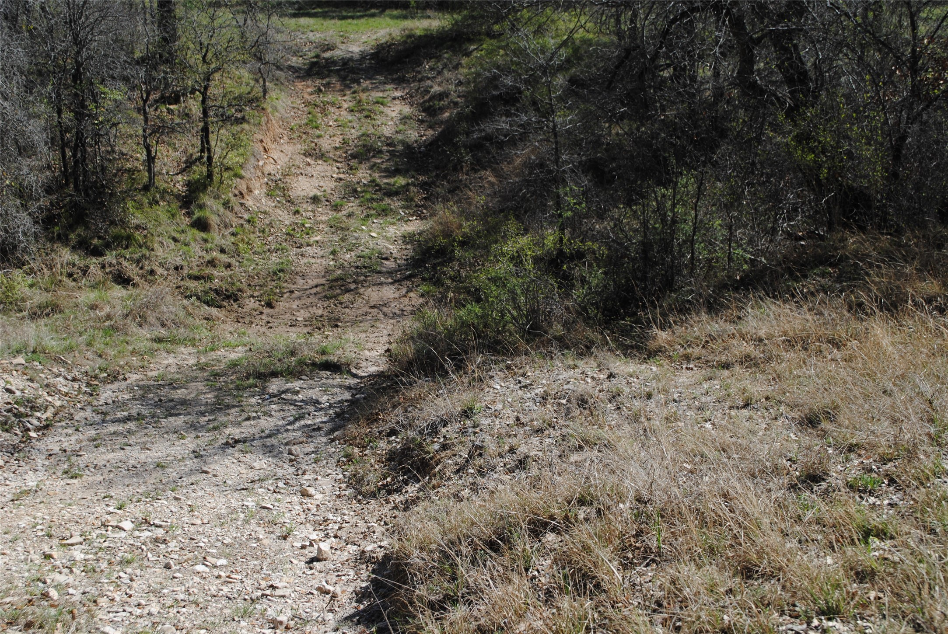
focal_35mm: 48
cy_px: 317
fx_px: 1265
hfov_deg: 41.1
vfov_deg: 28.1
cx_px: 474
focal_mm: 32
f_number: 8
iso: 100
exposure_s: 1/250
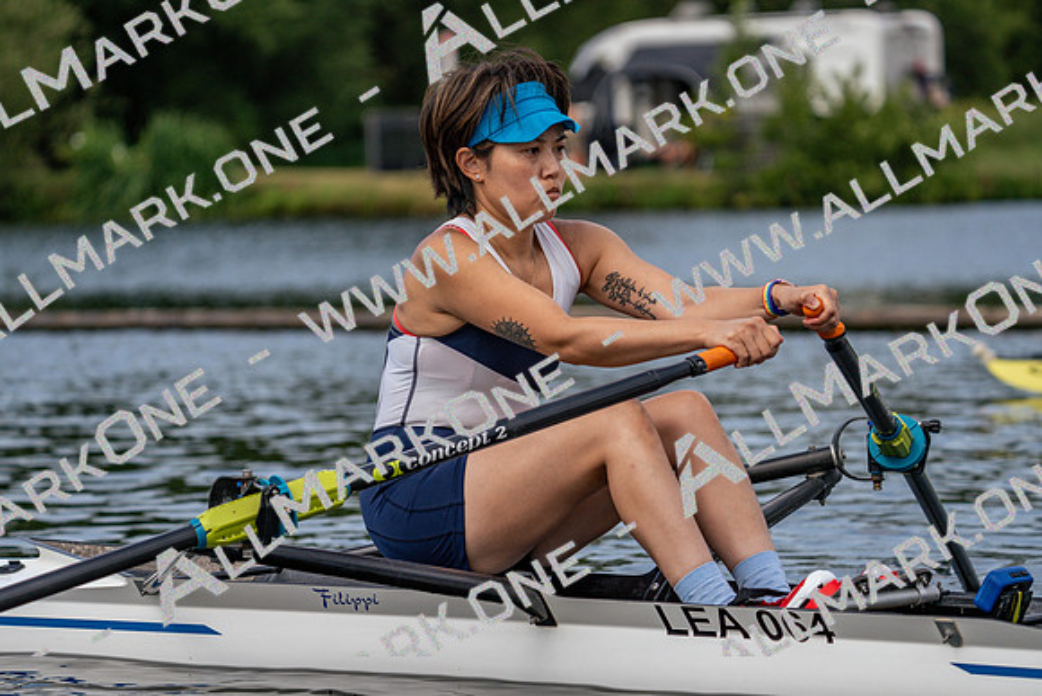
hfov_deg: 10.3
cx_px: 521
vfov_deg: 6.9
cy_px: 348
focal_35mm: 200
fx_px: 5790
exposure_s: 1/1600
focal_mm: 200
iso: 320
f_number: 5.6
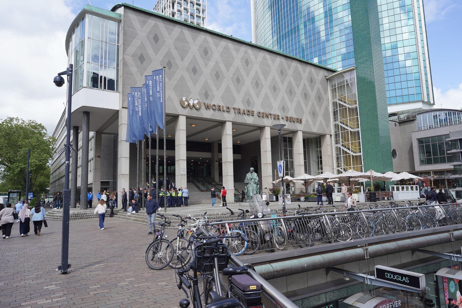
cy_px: 154
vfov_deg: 53.1
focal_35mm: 24
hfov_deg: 73.7
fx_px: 308
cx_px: 231
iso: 100
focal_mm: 24
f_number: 11
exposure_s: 1/100
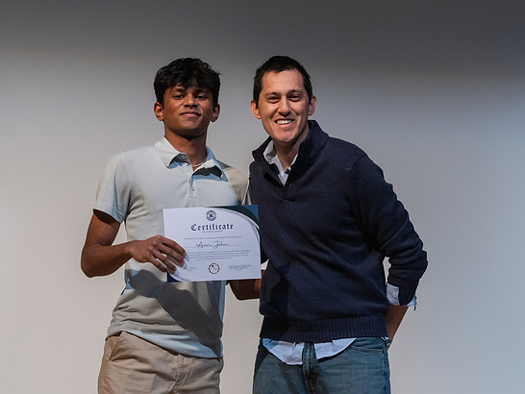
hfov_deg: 9.8
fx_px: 3065
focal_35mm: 202
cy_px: 185
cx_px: 269
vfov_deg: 7.4
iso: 5000
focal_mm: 158
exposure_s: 1/320
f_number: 4
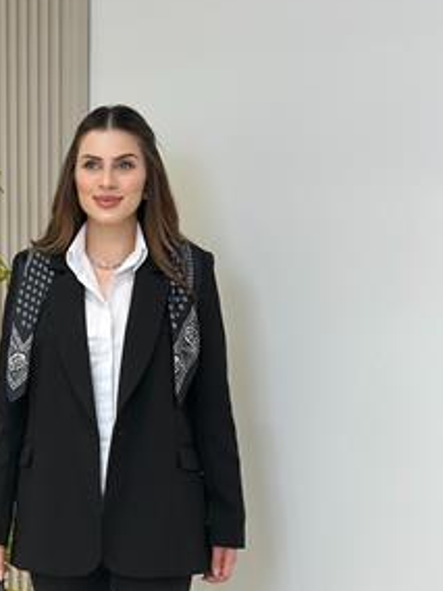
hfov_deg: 16.3
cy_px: 457
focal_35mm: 90
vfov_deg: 21.5
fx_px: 1536
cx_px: 104
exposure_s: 1/141
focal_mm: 6.86
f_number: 1.78
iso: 64
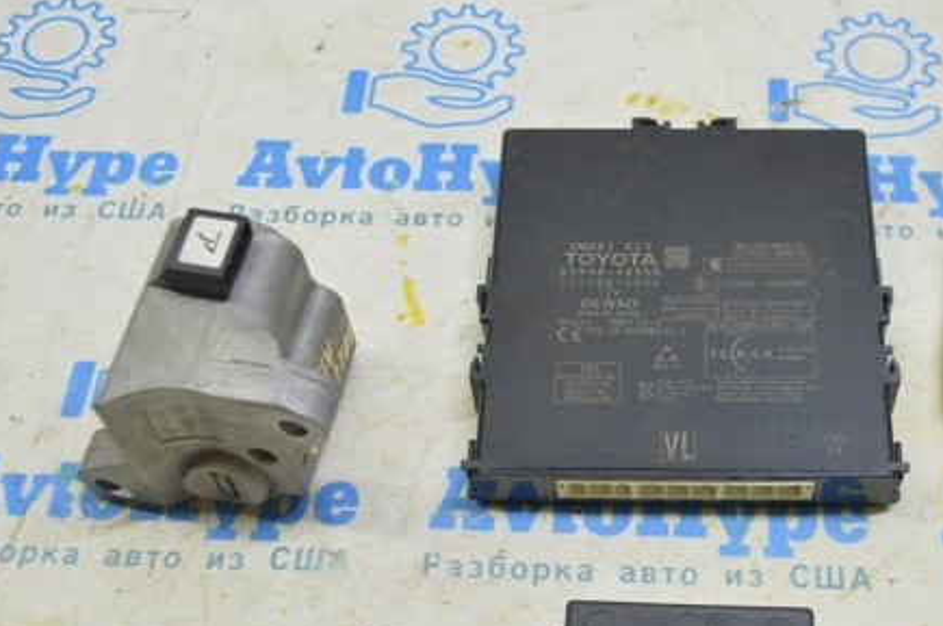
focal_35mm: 53
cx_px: 616
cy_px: 389
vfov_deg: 25.4
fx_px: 1387
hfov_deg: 37.2
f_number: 5.6
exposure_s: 1/20
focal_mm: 24
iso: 400
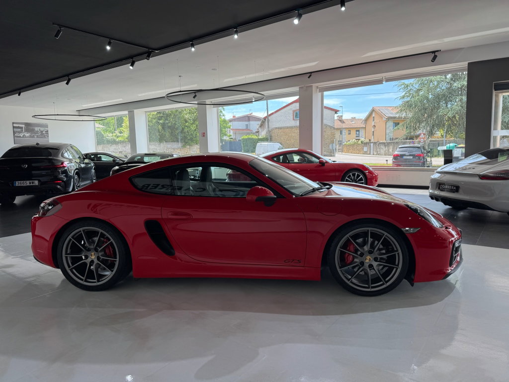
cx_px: 254
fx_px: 353
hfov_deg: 71.6
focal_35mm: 24
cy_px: 191
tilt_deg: -5.8
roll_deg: +1.7
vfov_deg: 56.8
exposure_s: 1/499
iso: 80
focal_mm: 6.76
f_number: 1.78
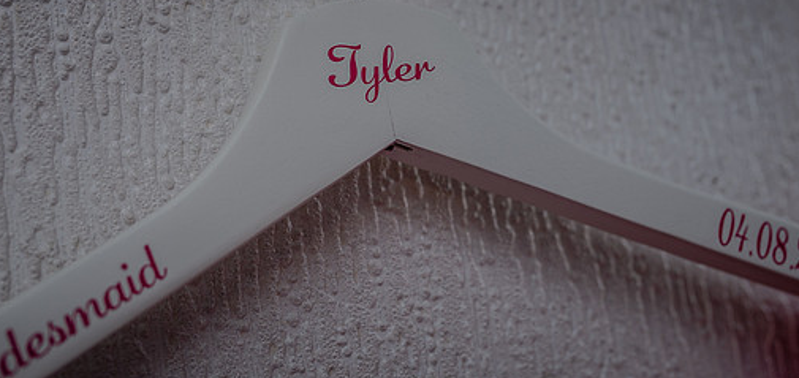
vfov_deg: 20.4
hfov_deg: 42.0
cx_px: 386
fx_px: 1042
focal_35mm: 51
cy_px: 84
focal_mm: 35
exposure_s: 1/100
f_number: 3.5
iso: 100
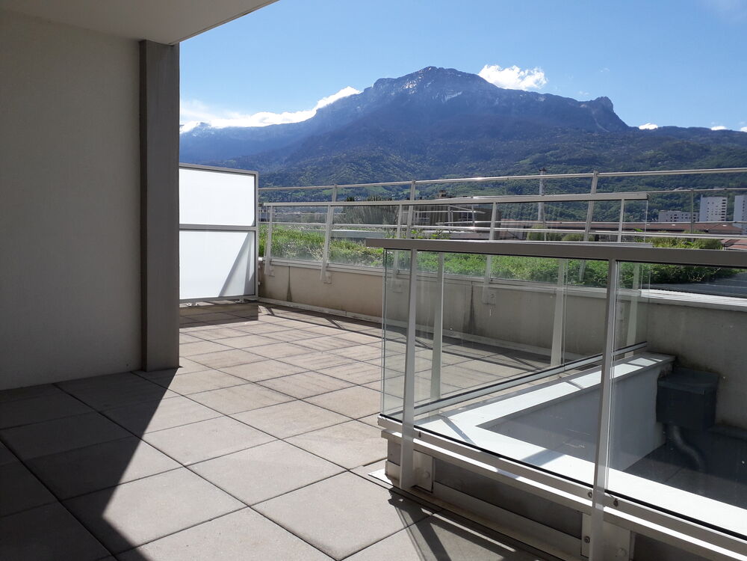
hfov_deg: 65.3
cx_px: 374
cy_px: 280
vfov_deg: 51.4
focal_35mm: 27
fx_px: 583
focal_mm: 3.6
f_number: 1.9
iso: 40
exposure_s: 1/2237
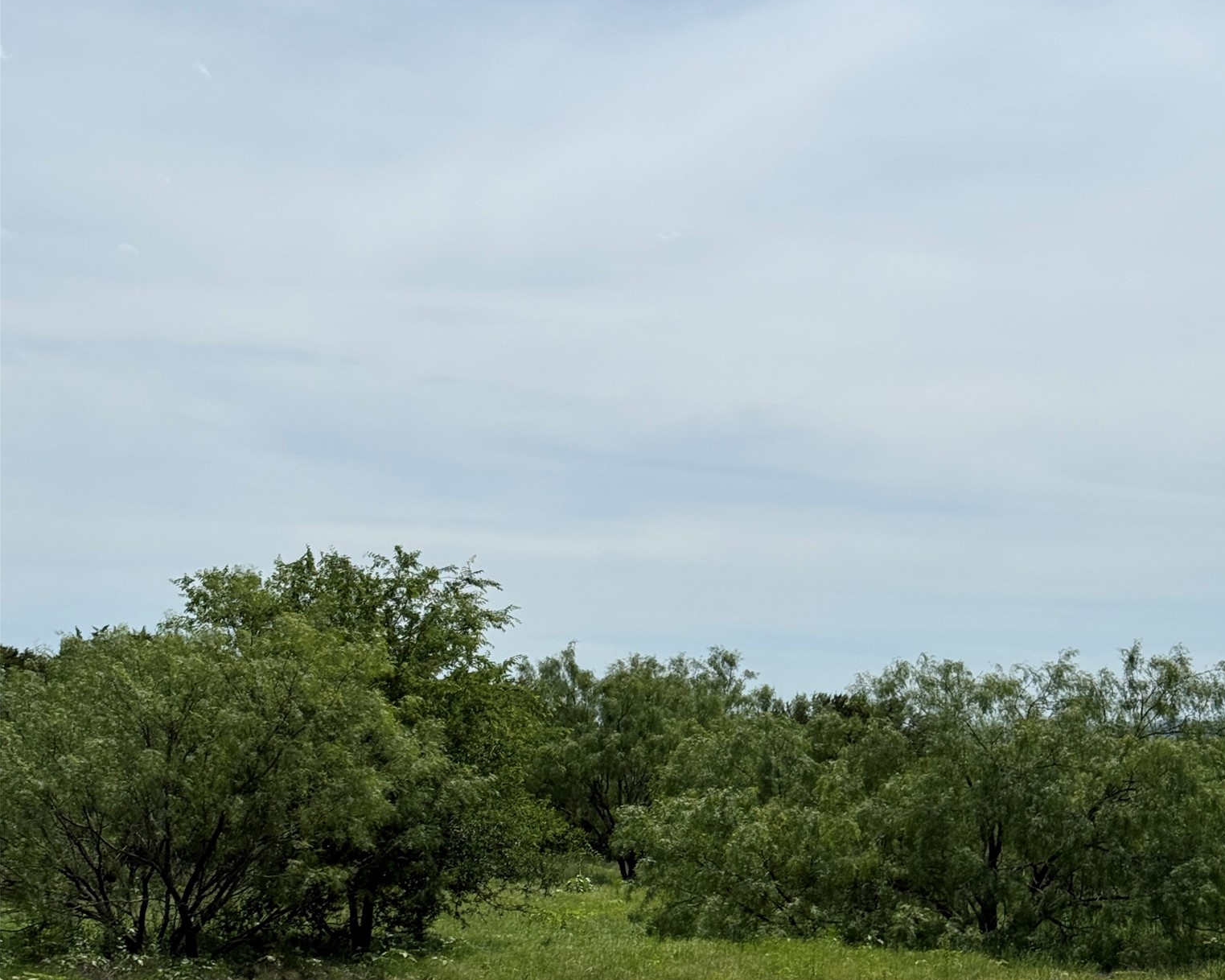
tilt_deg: -1.8
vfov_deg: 23.8
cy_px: 811
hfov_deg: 30.0
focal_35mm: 63
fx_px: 2284
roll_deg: -0.7
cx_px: 617
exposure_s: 1/11364
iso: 64
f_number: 1.78
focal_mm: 6.76
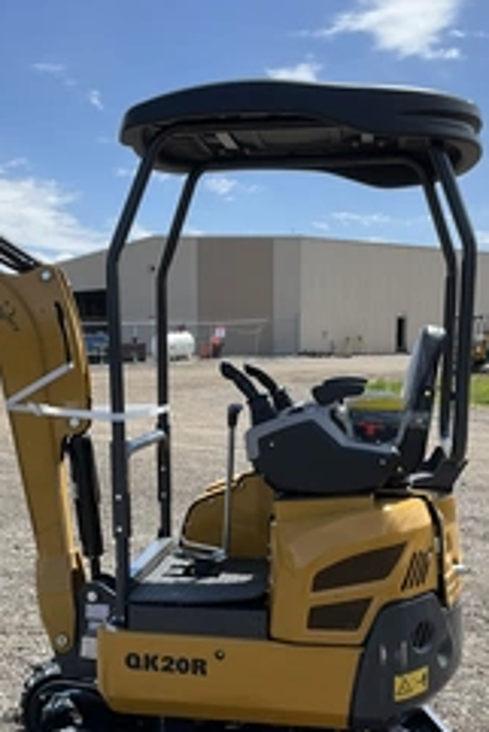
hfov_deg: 26.9
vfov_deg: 39.4
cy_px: 440
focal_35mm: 50
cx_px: 164
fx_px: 1017
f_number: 1.8
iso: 25
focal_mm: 3
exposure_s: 1/1534
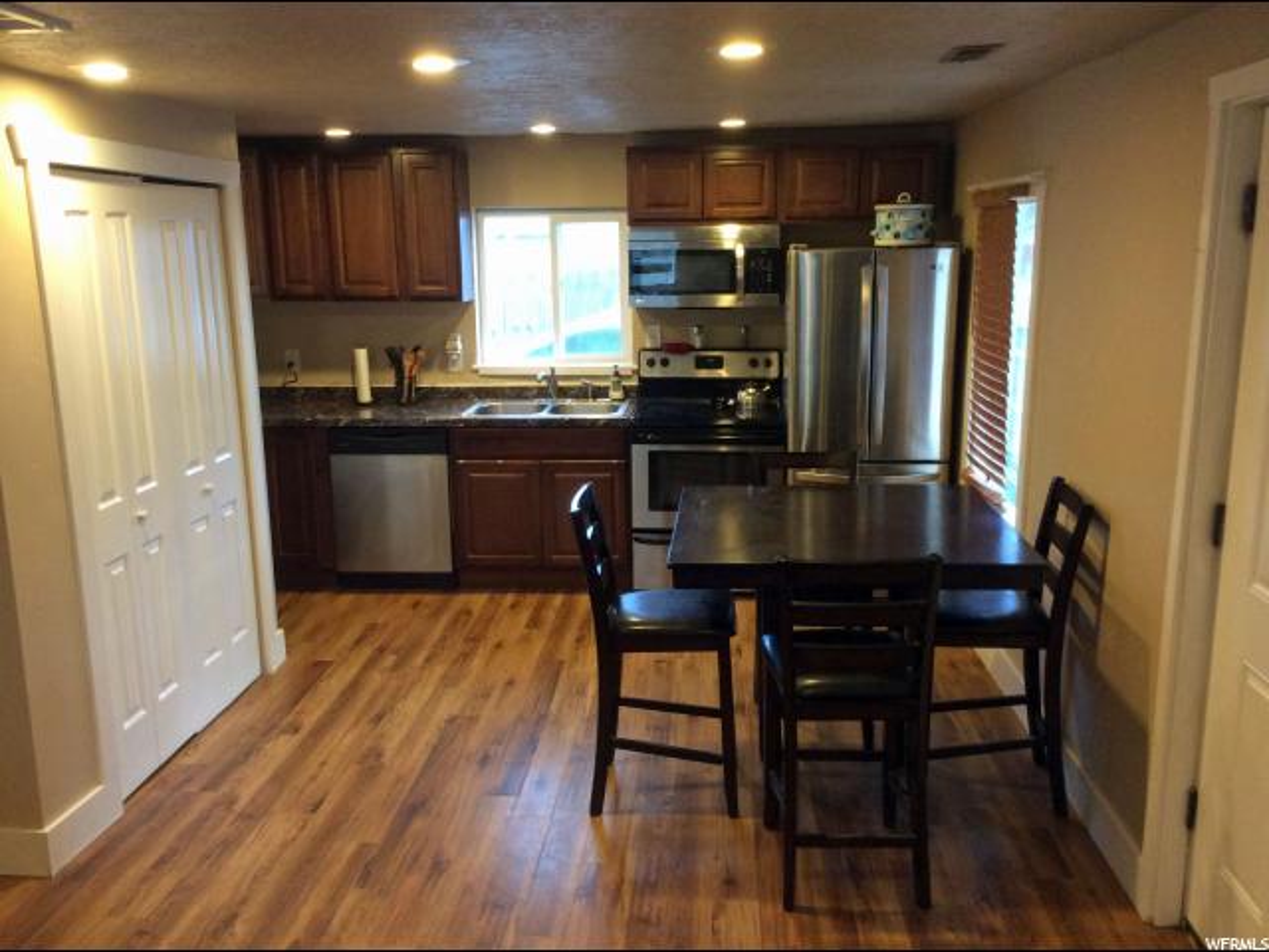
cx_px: 634
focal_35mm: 32
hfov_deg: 56.8
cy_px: 476
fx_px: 1173
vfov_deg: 44.2
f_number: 2.4
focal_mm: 3.3
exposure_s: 1/24
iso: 125
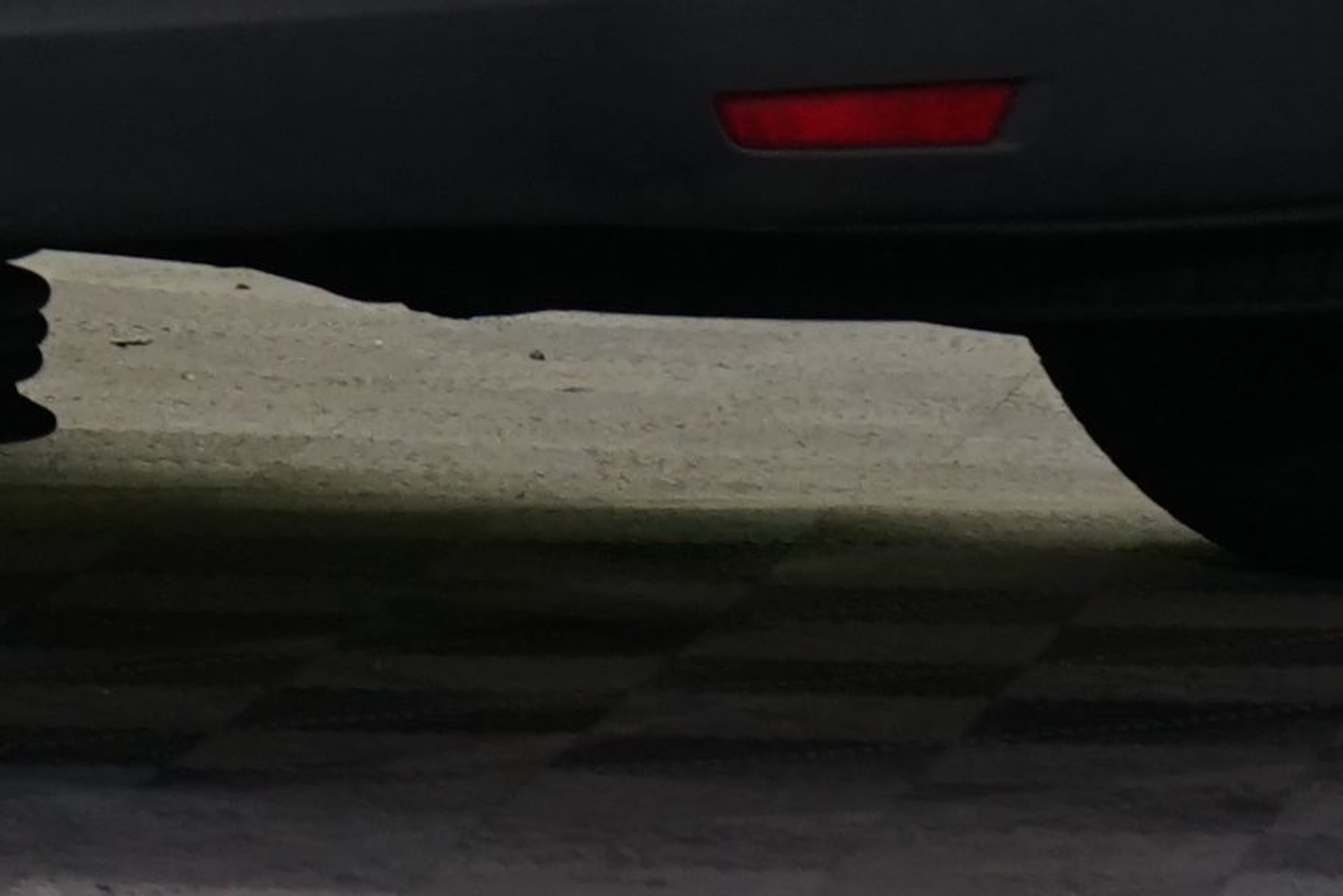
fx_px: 16568
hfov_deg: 4.6
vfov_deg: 3.1
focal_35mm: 444
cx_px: -567
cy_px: -951
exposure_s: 1/40
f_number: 5.6
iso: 500
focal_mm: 65
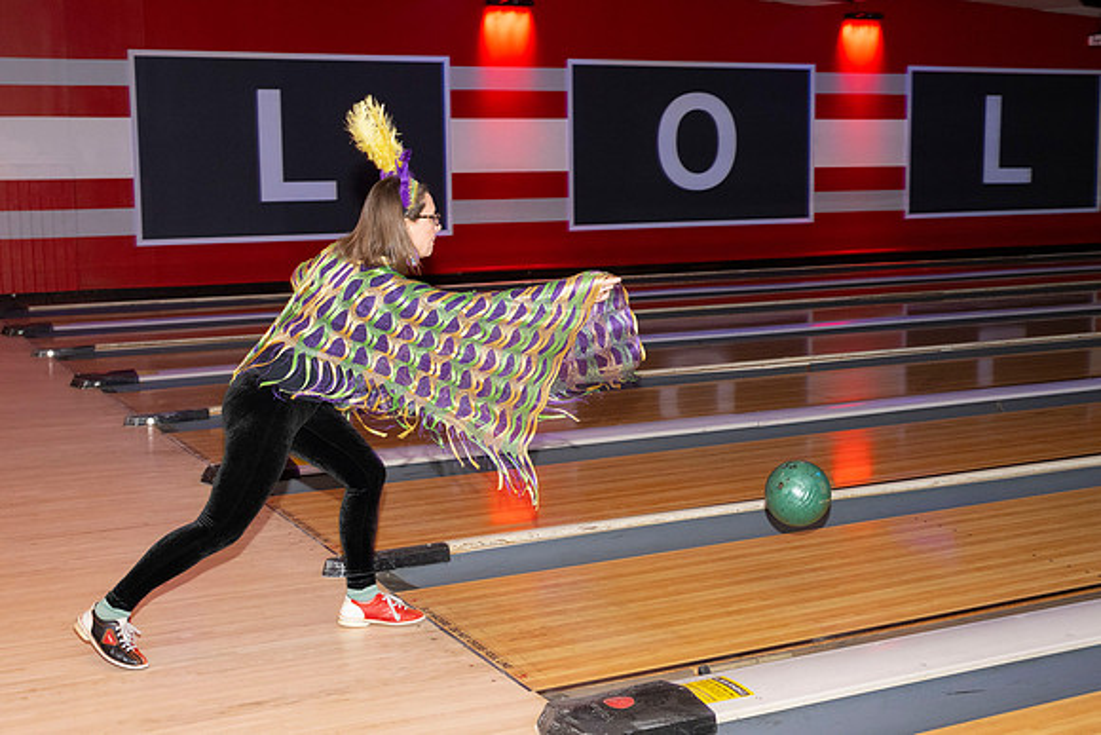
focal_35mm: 48
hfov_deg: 41.1
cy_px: 368
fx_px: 1468
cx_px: 550
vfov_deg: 28.1
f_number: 5.6
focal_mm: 48
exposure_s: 1/100
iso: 2000
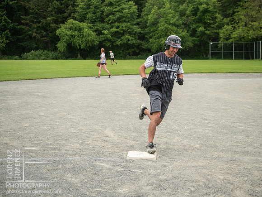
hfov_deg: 30.3
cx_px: 131
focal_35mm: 64
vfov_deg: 22.9
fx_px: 484
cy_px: 98
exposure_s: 1/1600
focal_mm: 32
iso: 320
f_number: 2.8
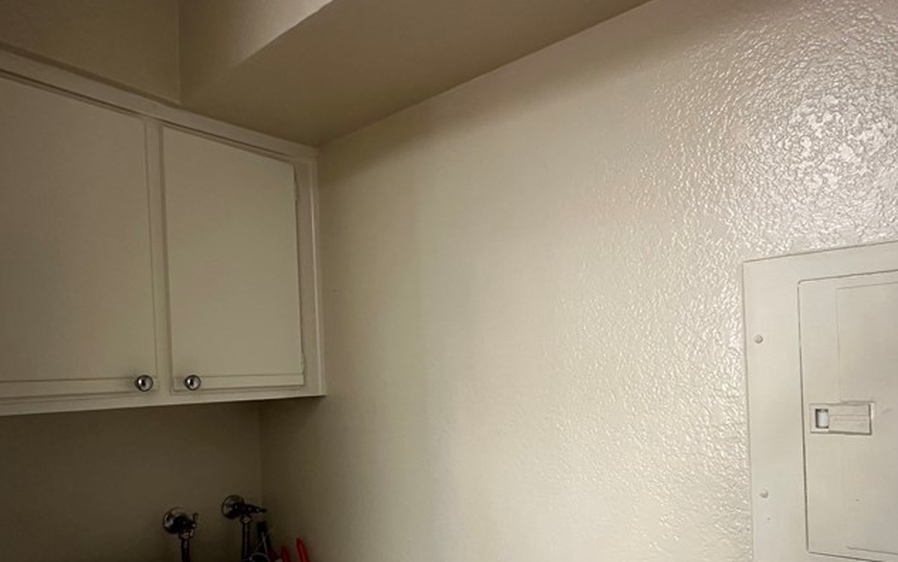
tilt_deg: -0.6
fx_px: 588
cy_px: 379
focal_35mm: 24
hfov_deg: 74.7
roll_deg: +2.6
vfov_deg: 50.1
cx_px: 468
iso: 320
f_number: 2.2
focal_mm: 2.22
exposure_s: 1/60
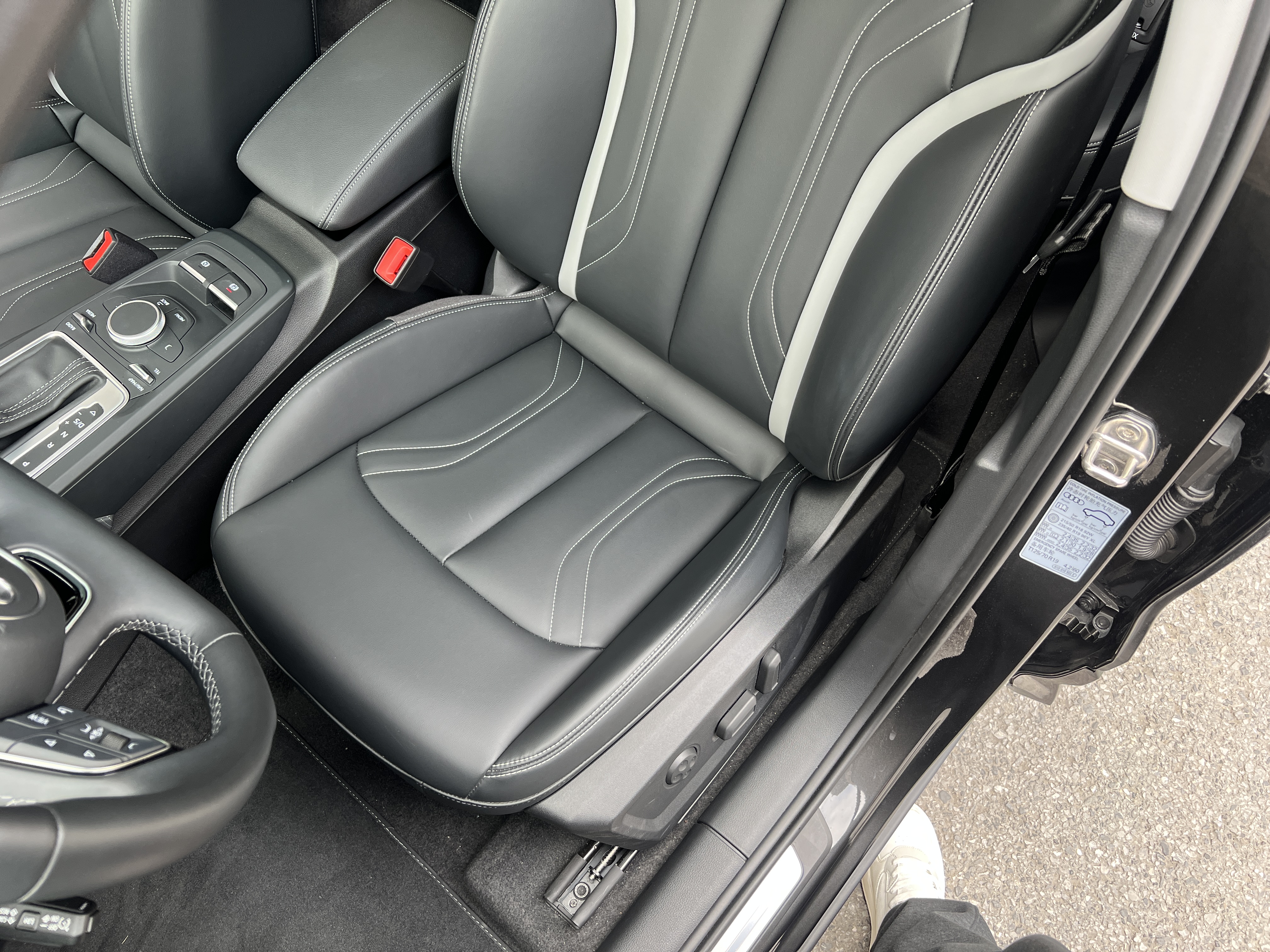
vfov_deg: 53.1
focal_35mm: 26
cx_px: 635
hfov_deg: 67.3
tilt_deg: -63.8
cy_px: 476
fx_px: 954
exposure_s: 1/121
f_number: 1.5
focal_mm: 5.7
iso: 125
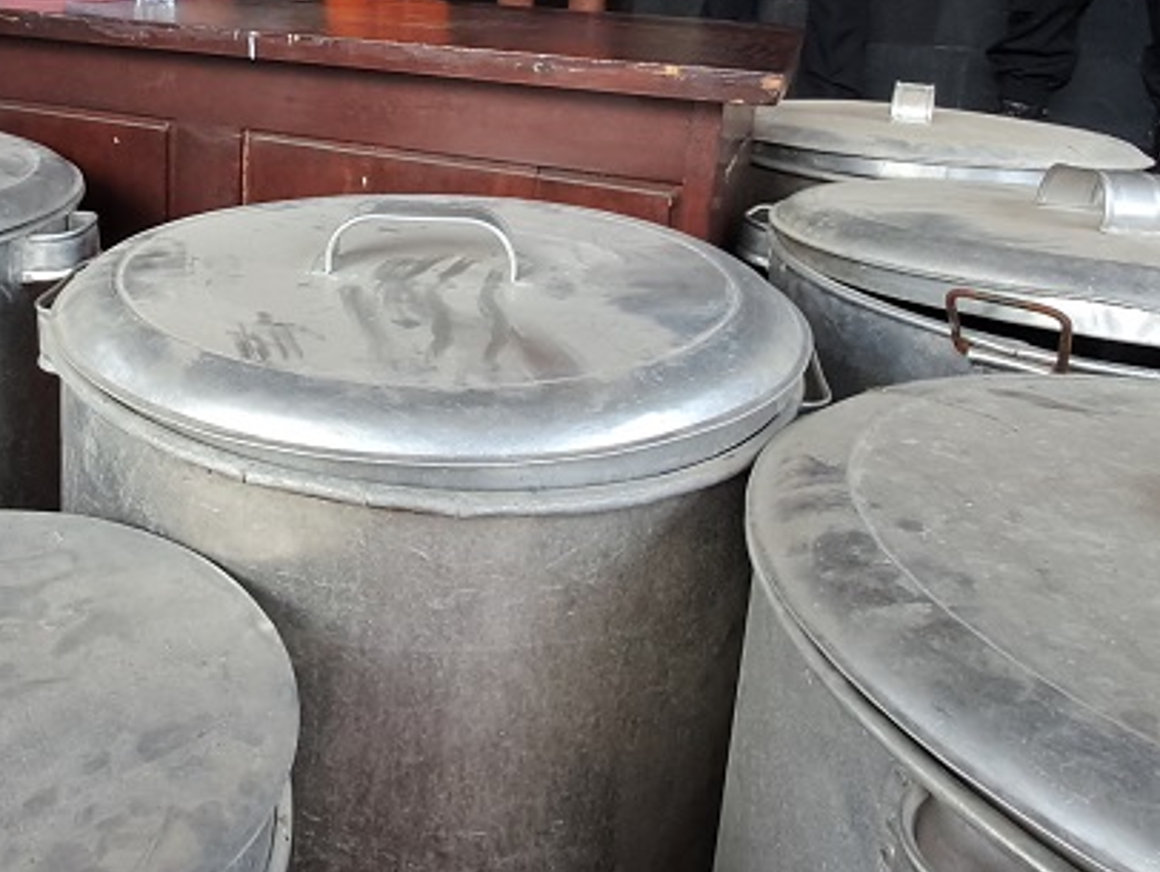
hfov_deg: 54.4
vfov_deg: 42.0
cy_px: 160
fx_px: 1073
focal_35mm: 32
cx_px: 306
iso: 45
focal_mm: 1.42
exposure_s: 1/100
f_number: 2.2
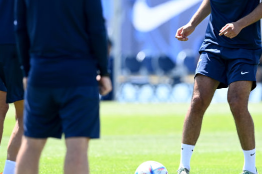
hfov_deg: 2.6
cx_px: 224
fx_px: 5689
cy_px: 53
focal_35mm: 782
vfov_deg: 1.8
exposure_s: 1/1250
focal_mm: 400
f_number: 4
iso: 500
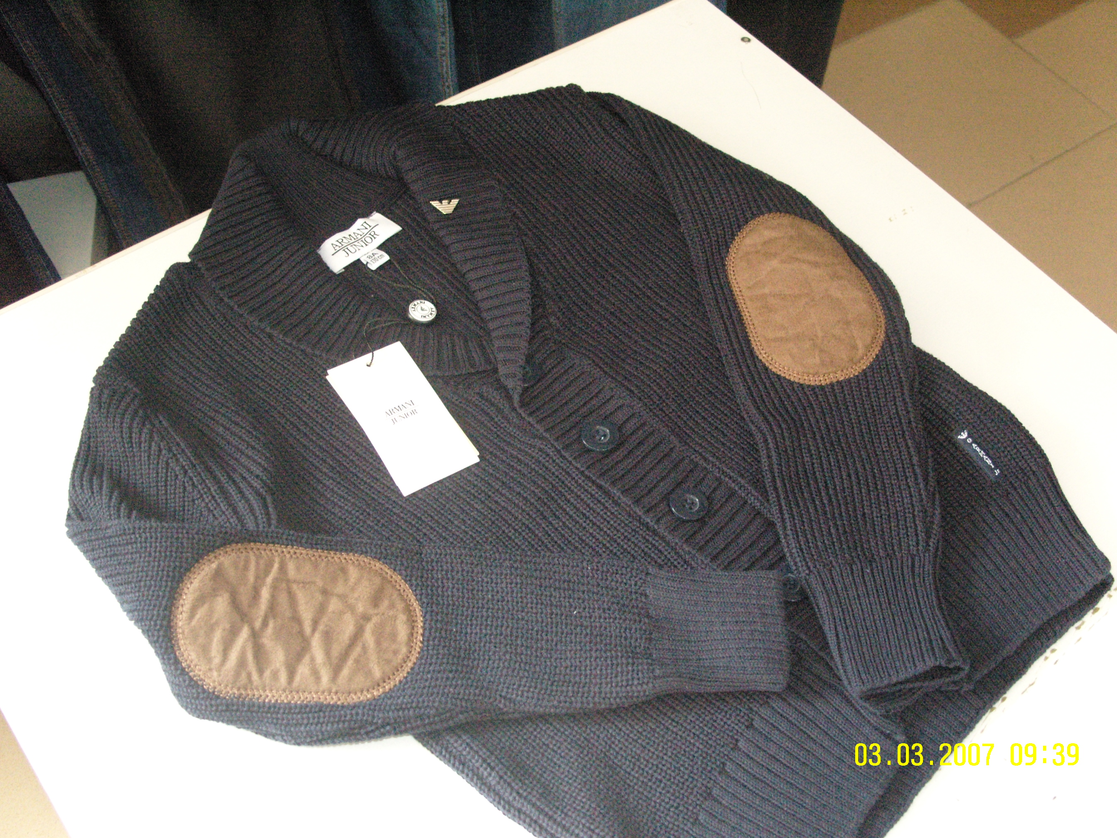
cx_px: 558
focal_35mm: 38
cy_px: 419
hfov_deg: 49.0
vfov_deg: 37.7
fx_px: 1226
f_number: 2.8
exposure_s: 1/60
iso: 800
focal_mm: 7.8
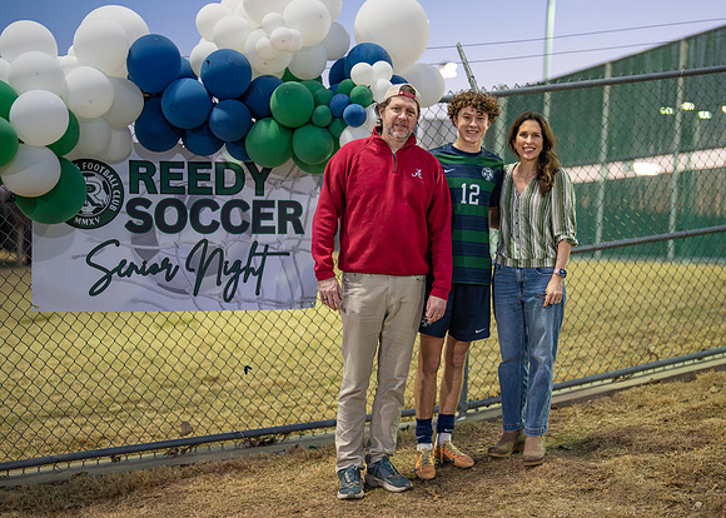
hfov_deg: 33.7
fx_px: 1195
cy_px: 255
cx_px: 430
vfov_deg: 24.5
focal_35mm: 58
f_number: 1.2
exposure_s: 1/320
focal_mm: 50
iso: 1600
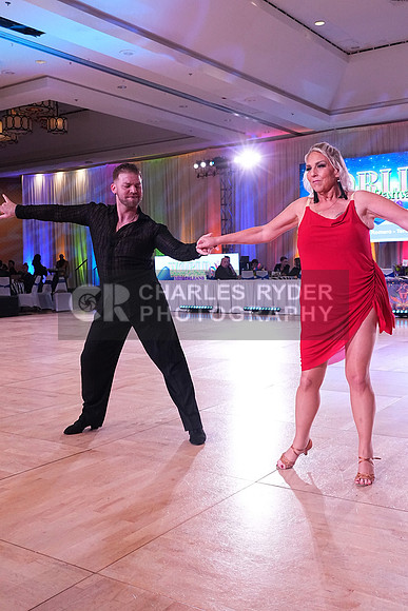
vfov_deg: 53.1
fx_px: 612
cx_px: 204
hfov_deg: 36.9
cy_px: 306
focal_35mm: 36
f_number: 5.6
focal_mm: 24
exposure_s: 1/400
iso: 4000
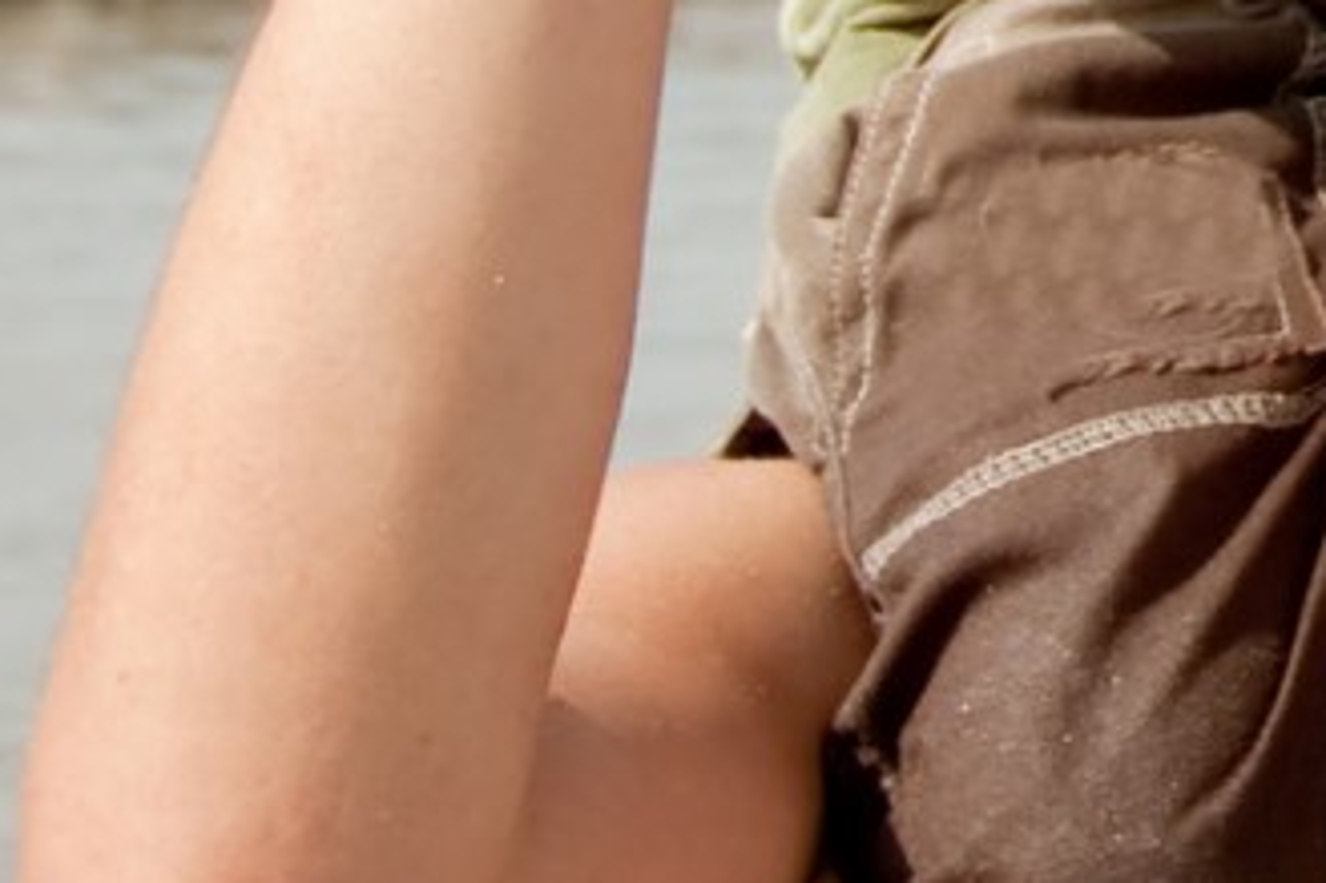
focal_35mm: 229
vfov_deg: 5.8
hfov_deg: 8.3
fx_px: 8447
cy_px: -952
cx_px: 3132
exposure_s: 1/500
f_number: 6.3
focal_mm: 31
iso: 200
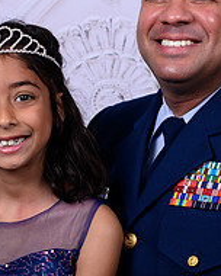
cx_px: 164
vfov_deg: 10.6
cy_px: 157
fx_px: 1488
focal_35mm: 182
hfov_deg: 8.5
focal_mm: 50
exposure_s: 1/200
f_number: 5.6
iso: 100
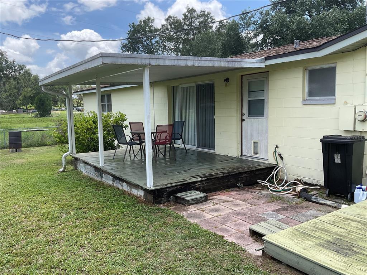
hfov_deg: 61.7
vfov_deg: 48.2
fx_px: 307
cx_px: 184
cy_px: 138
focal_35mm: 29
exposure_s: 1/728
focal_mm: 3
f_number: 1.8
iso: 16
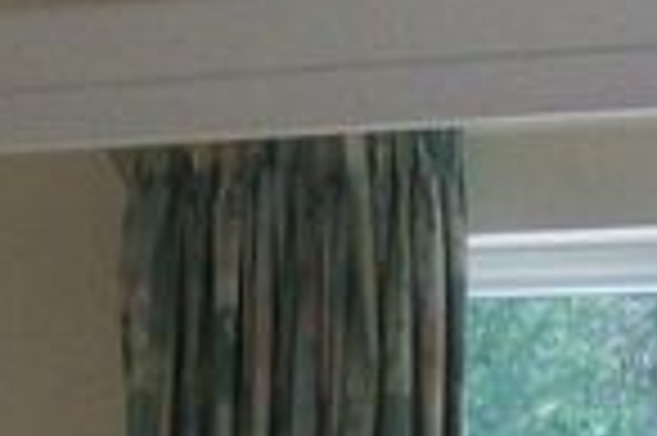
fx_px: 4904
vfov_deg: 4.9
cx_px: 171
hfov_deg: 7.7
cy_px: 1270
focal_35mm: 269
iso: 64
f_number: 2.7
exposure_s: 1/100
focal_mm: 6.1
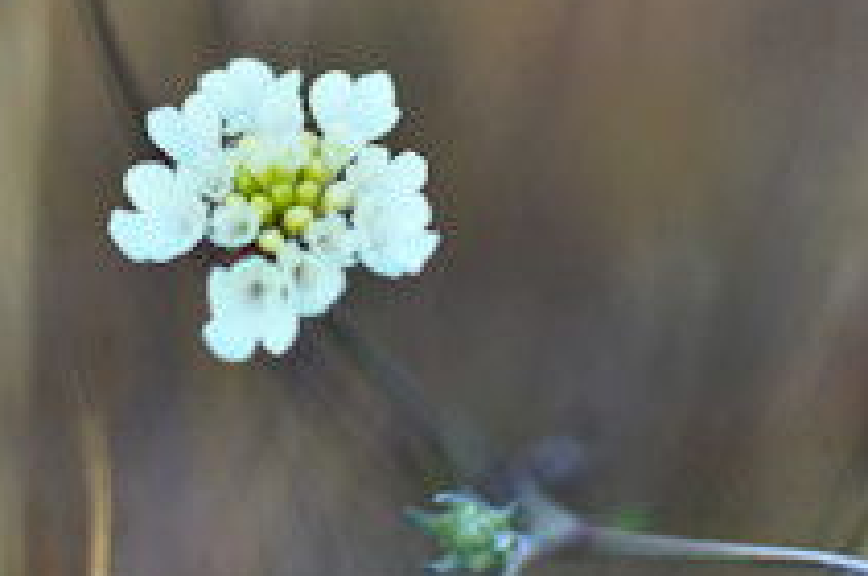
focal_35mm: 112
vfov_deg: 12.2
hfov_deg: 18.2
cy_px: 195
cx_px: 296
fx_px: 2698
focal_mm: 35
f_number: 1.8
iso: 200
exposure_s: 1/1600
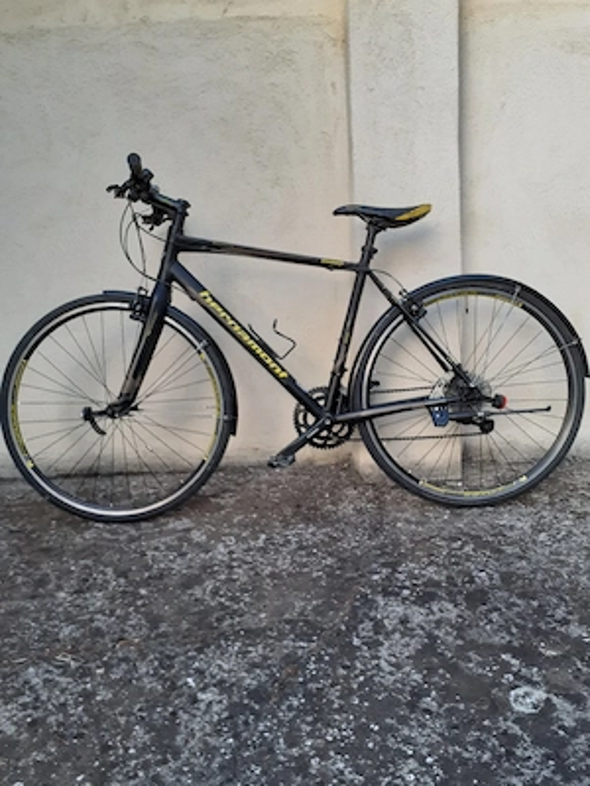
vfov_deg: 65.3
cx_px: 295
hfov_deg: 51.4
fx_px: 614
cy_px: 393
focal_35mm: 27
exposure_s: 1/50
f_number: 1.9
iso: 50
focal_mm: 3.6
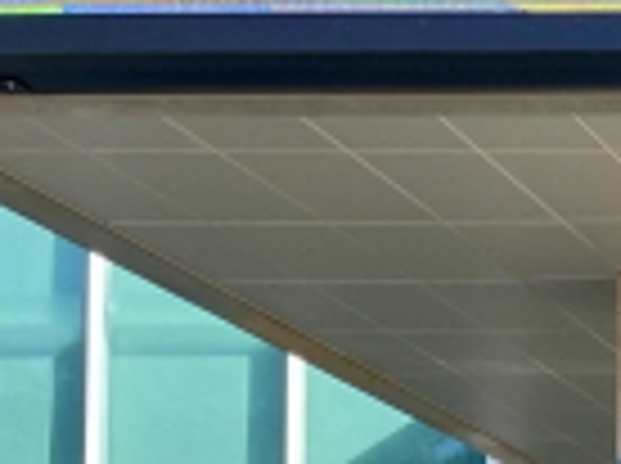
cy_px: 746
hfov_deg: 12.6
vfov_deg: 10.7
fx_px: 2364
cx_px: 1341
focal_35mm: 132
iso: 50
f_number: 1.6
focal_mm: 5.1
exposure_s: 1/680
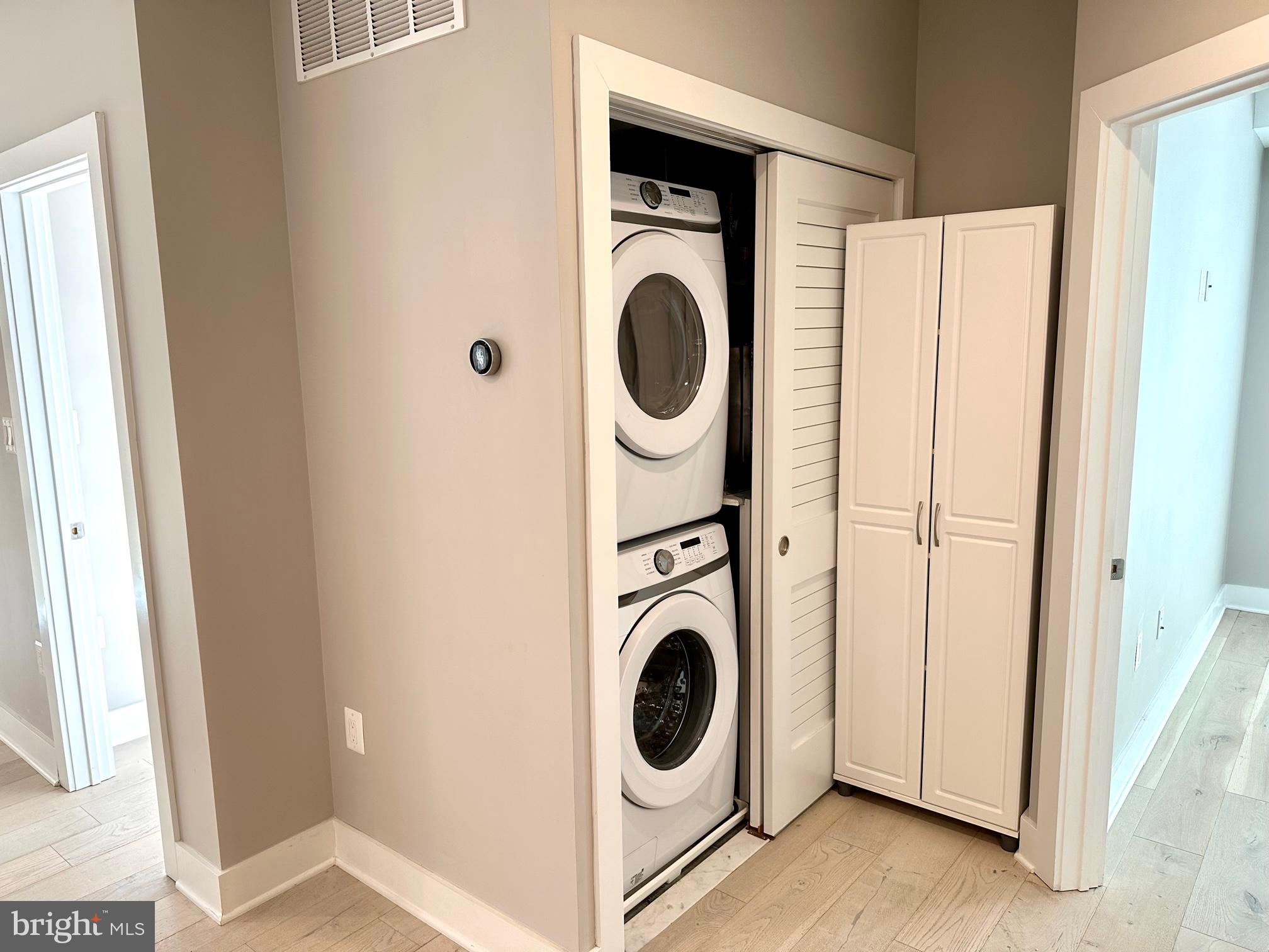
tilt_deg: -11.0
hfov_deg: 71.6
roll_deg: +0.8
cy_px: 476
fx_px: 880
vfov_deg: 56.8
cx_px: 634
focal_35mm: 24
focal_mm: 6.86
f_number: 1.78
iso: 125
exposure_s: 1/120
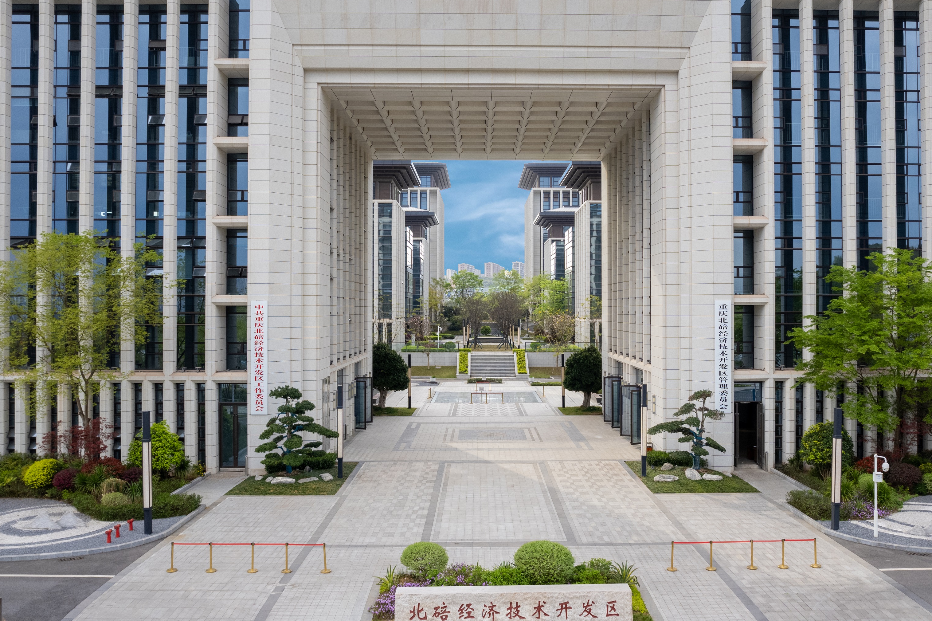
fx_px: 751
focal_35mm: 29
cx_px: 500
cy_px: 302
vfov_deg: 44.9
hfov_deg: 63.6
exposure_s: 1/400
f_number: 2.8
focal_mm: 8.38
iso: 100
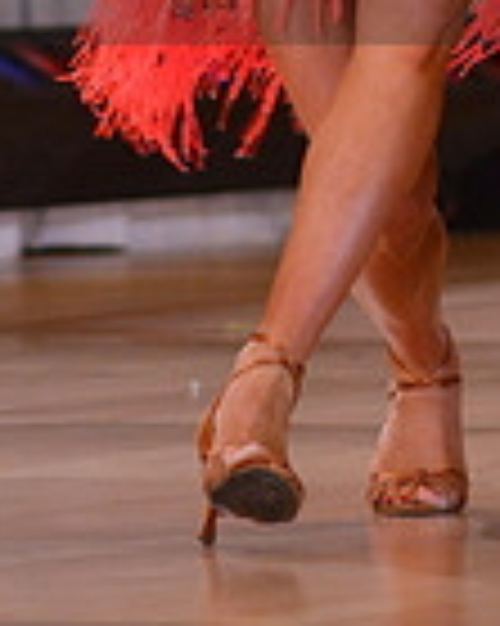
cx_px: 200
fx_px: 14518
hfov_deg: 2.0
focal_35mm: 784
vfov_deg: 2.5
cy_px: -104
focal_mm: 200
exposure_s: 1/250
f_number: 5.6
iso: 2000
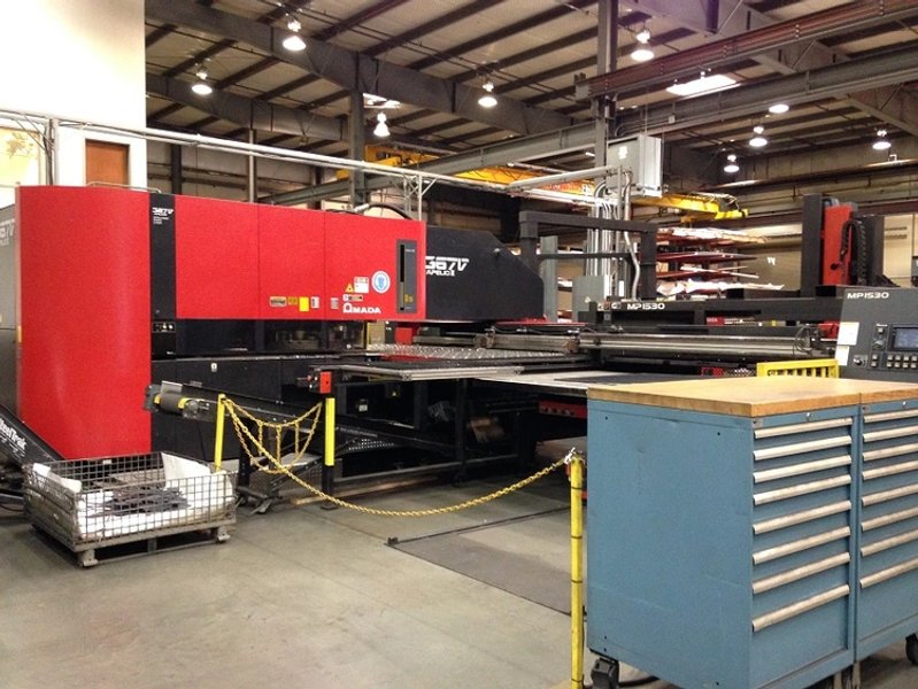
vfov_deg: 43.0
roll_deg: -0.8
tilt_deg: -3.2
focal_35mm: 33
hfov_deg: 55.3
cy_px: 344
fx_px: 876
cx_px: 459
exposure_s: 1/20
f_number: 2.4
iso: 320
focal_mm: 4.12
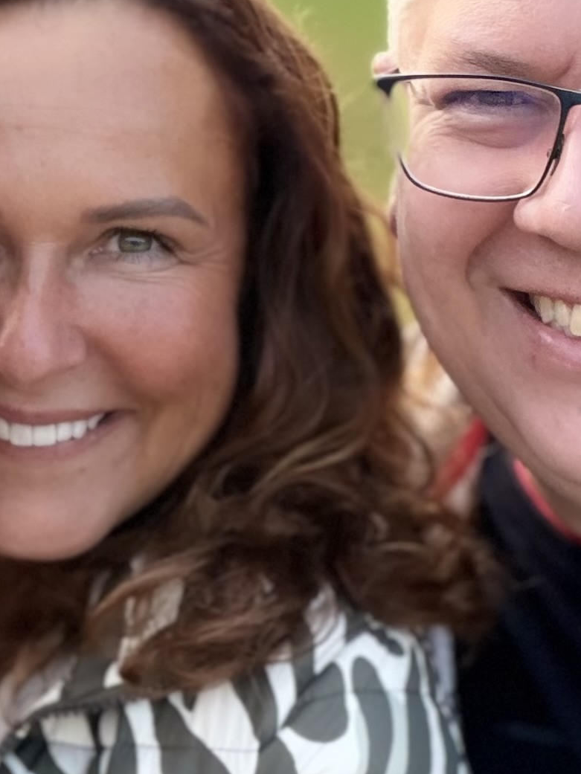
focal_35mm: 89
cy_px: 80
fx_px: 1991
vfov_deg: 21.5
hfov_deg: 16.5
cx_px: 117
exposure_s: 1/228
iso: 80
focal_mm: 2.71
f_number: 1.9
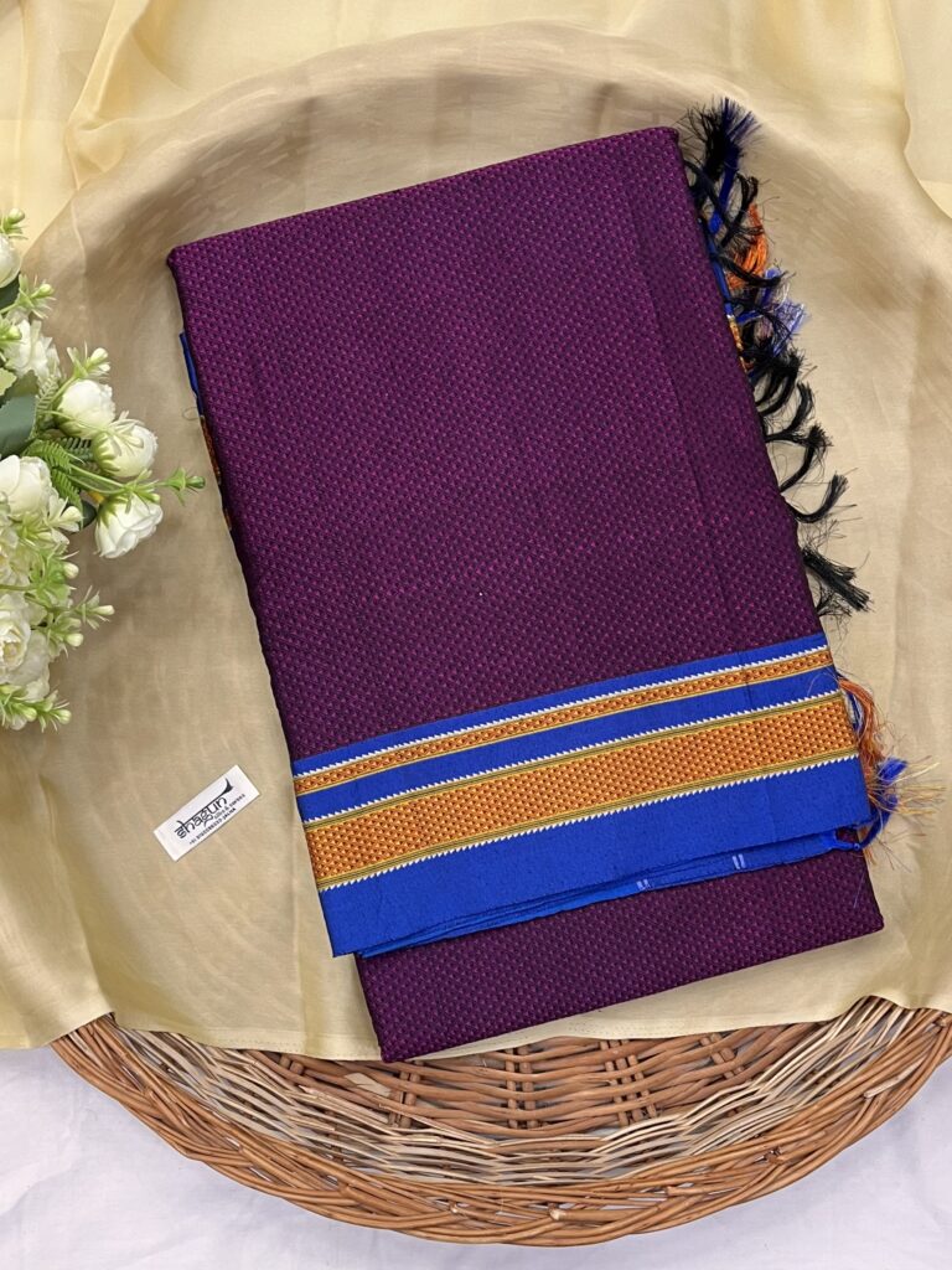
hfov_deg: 53.1
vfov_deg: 67.3
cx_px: 476
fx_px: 953
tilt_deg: -85.3
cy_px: 635
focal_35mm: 26
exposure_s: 1/50
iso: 125
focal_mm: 5.1
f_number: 1.6
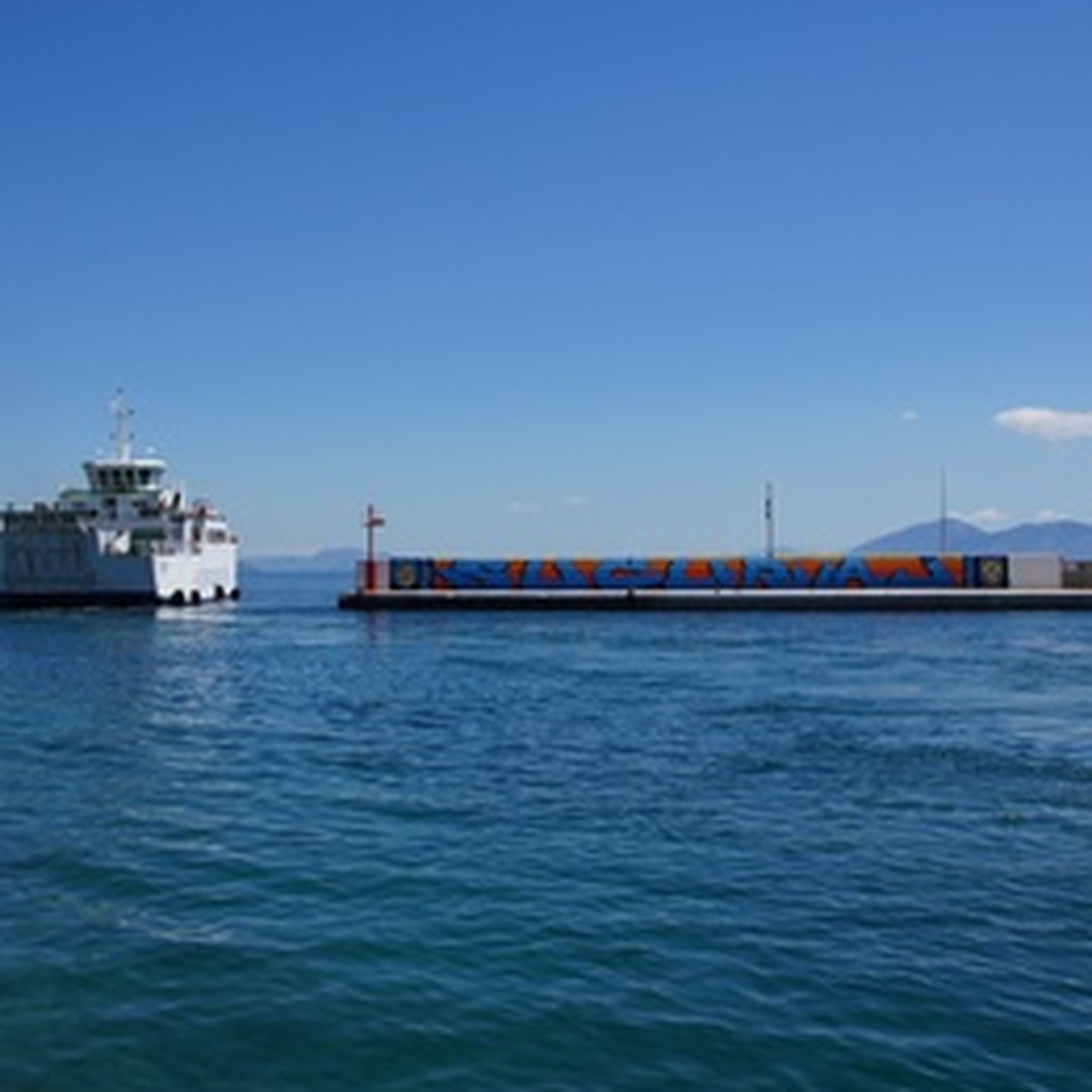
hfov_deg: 38.9
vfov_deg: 39.2
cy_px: 548
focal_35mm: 43
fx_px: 1535
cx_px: 418
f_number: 11
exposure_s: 1/200
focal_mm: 22
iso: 100
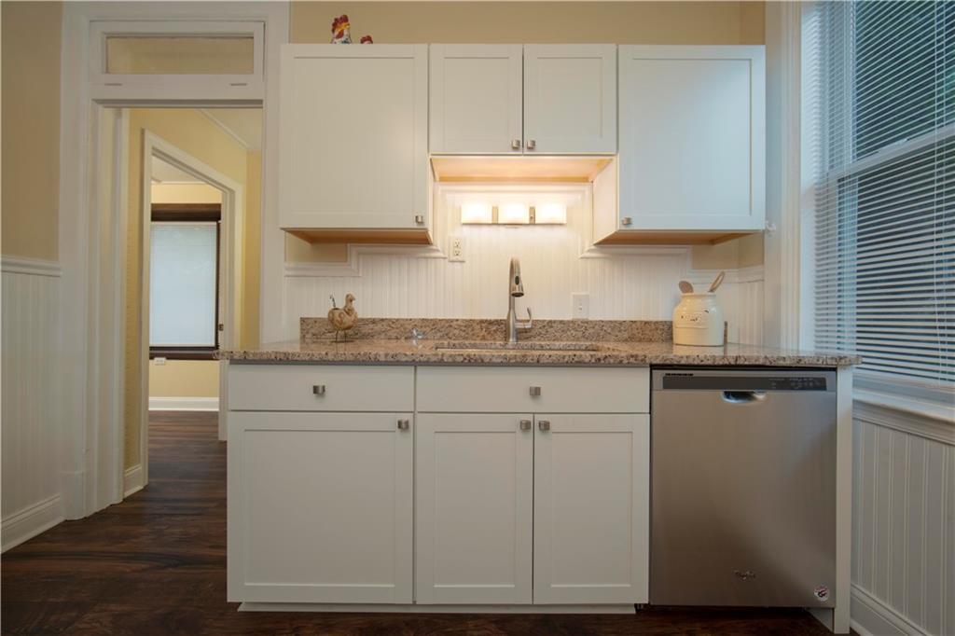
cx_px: 478
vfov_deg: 81.2
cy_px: 318
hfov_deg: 104.3
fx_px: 371
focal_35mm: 14
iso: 320
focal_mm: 14
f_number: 7.1
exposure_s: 1/5
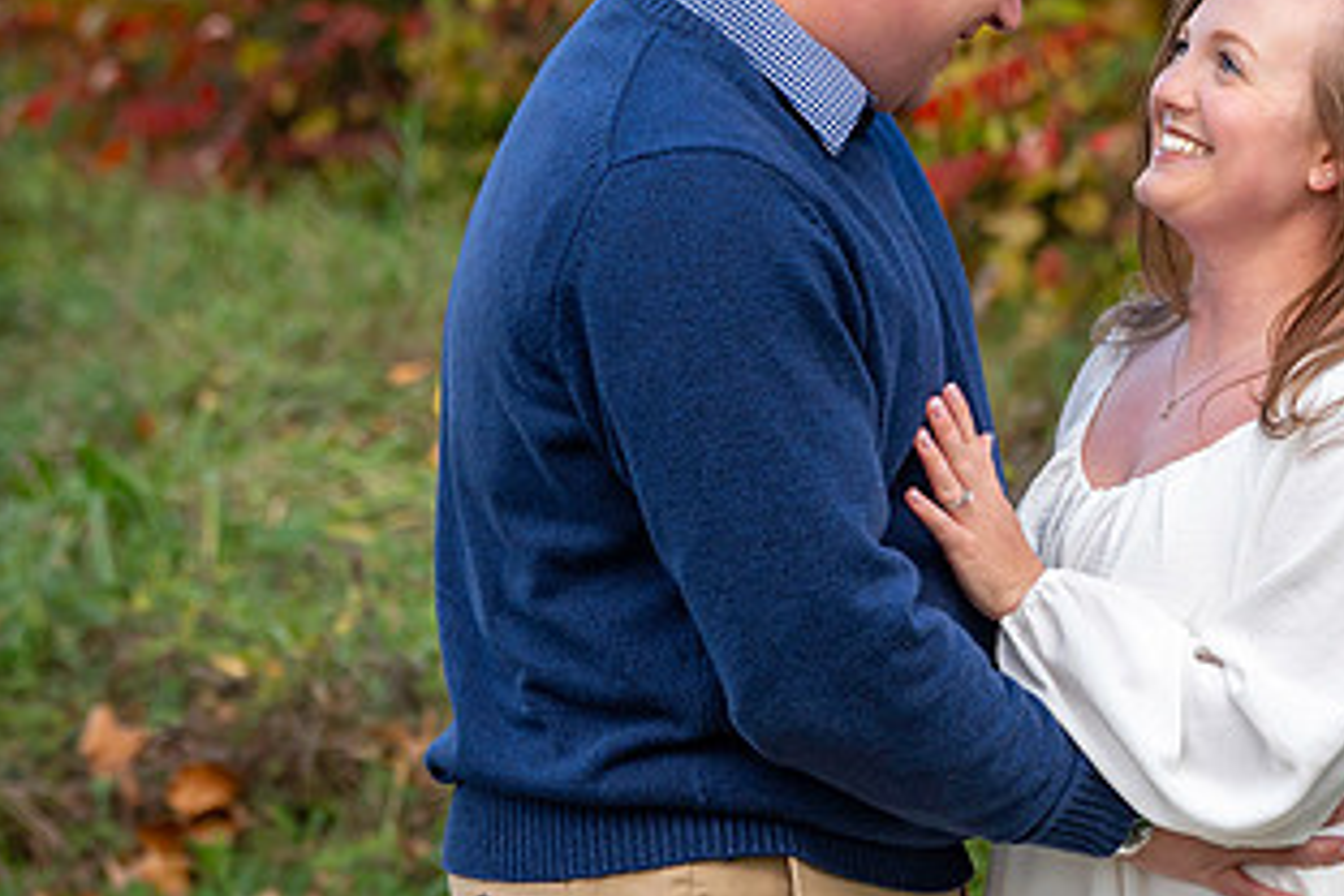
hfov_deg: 12.7
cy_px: 362
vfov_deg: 8.6
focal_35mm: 160
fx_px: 5973
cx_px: 1232
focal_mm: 86
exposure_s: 1/1600
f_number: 4.5
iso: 1250
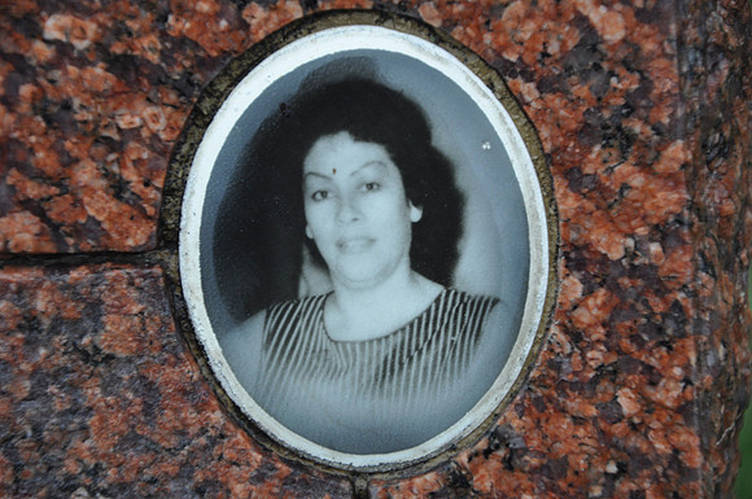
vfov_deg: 8.7
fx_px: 3285
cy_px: 250
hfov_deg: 13.1
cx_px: 376
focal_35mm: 158
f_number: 5.6
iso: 640
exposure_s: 1/60
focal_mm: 105
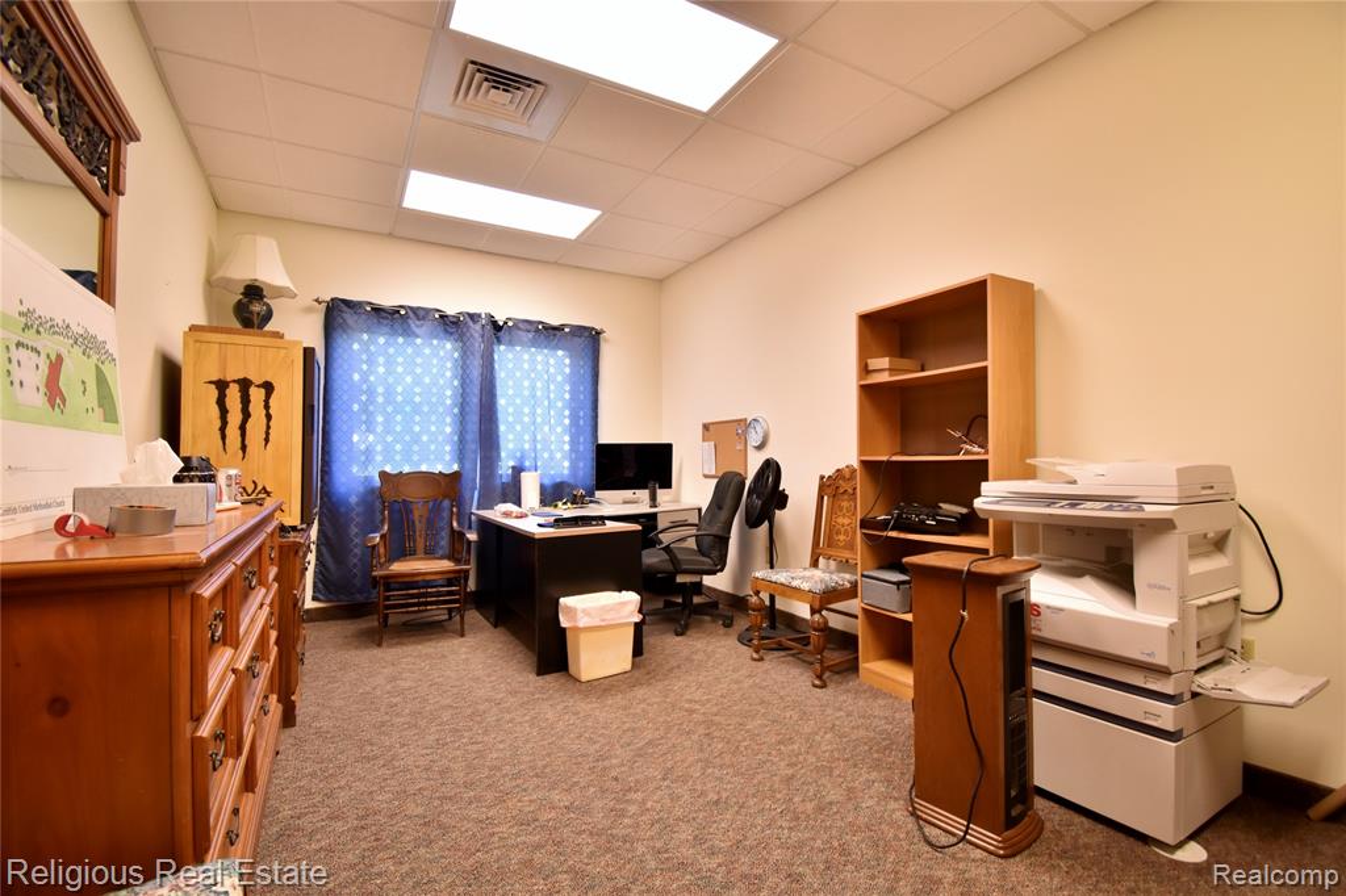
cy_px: 448
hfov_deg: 100.4
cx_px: 673
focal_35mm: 15
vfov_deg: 77.3
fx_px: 561
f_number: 4.5
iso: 500
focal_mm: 10
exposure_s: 1/15
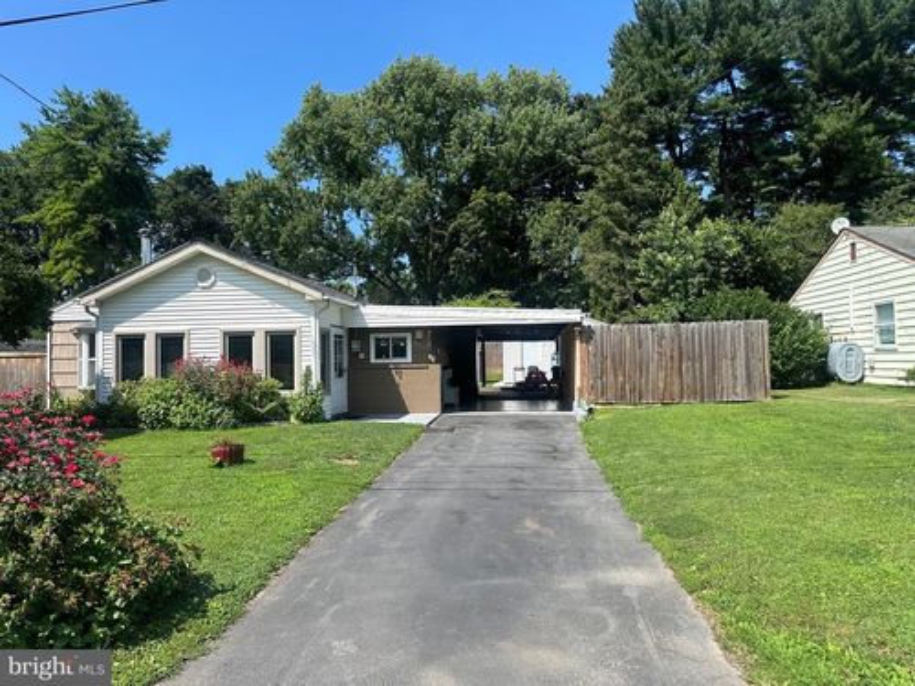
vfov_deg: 56.8
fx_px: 634
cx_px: 458
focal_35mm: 24
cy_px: 343
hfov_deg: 71.6
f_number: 1.78
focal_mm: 6.86
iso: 80
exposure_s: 1/3155
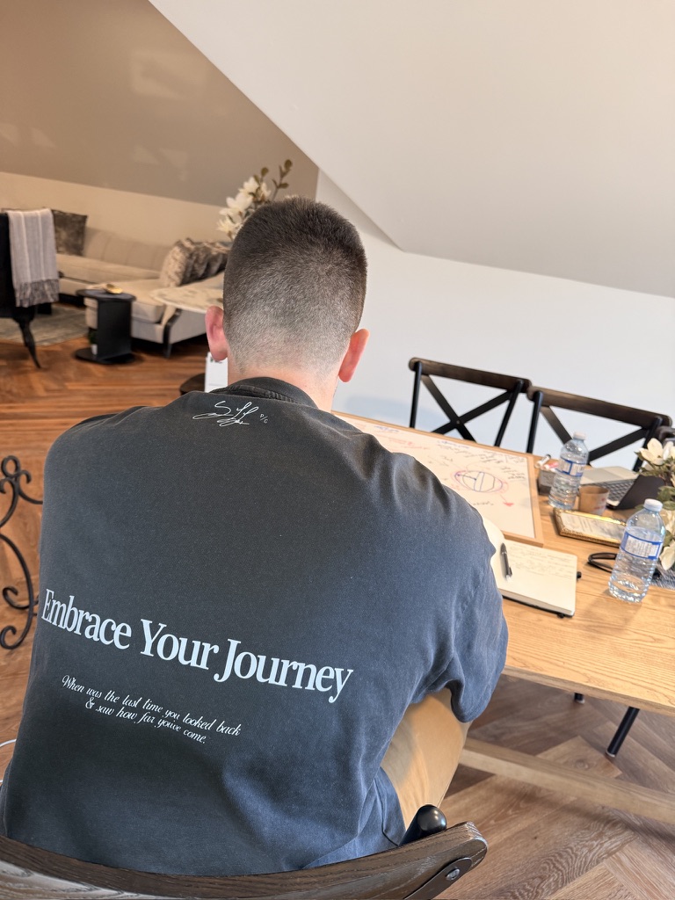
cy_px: 450
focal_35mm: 24
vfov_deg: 71.6
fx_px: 624
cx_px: 338
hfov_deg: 56.8
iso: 160
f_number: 1.78
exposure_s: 1/60
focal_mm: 6.76
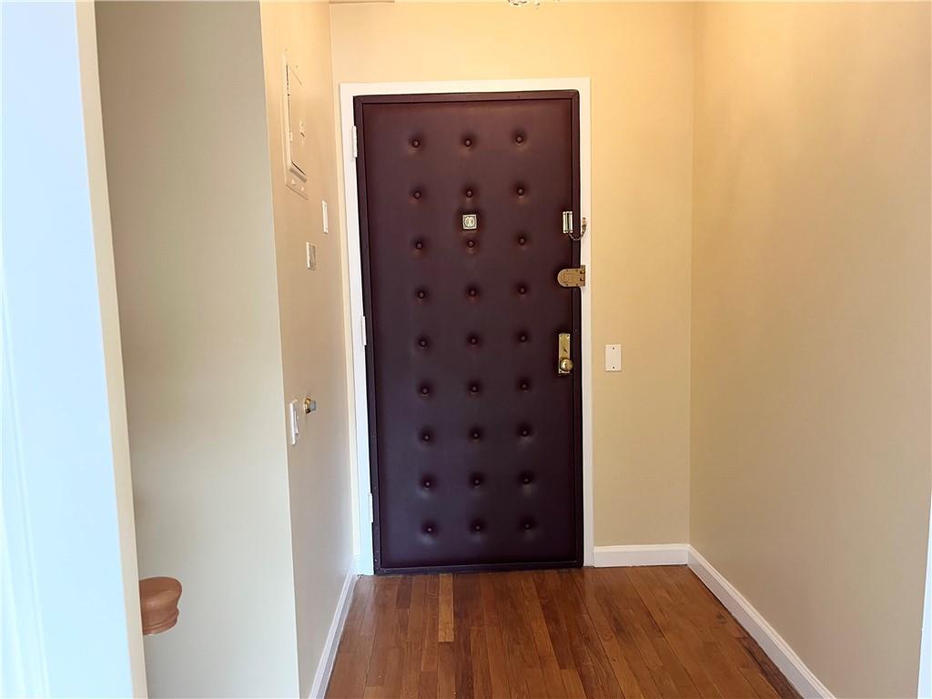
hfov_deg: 67.3
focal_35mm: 26
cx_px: 466
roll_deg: +1.4
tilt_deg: -6.7
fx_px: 700
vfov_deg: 53.1
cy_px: 350
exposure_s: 1/60
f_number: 1.6
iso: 160
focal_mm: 5.1
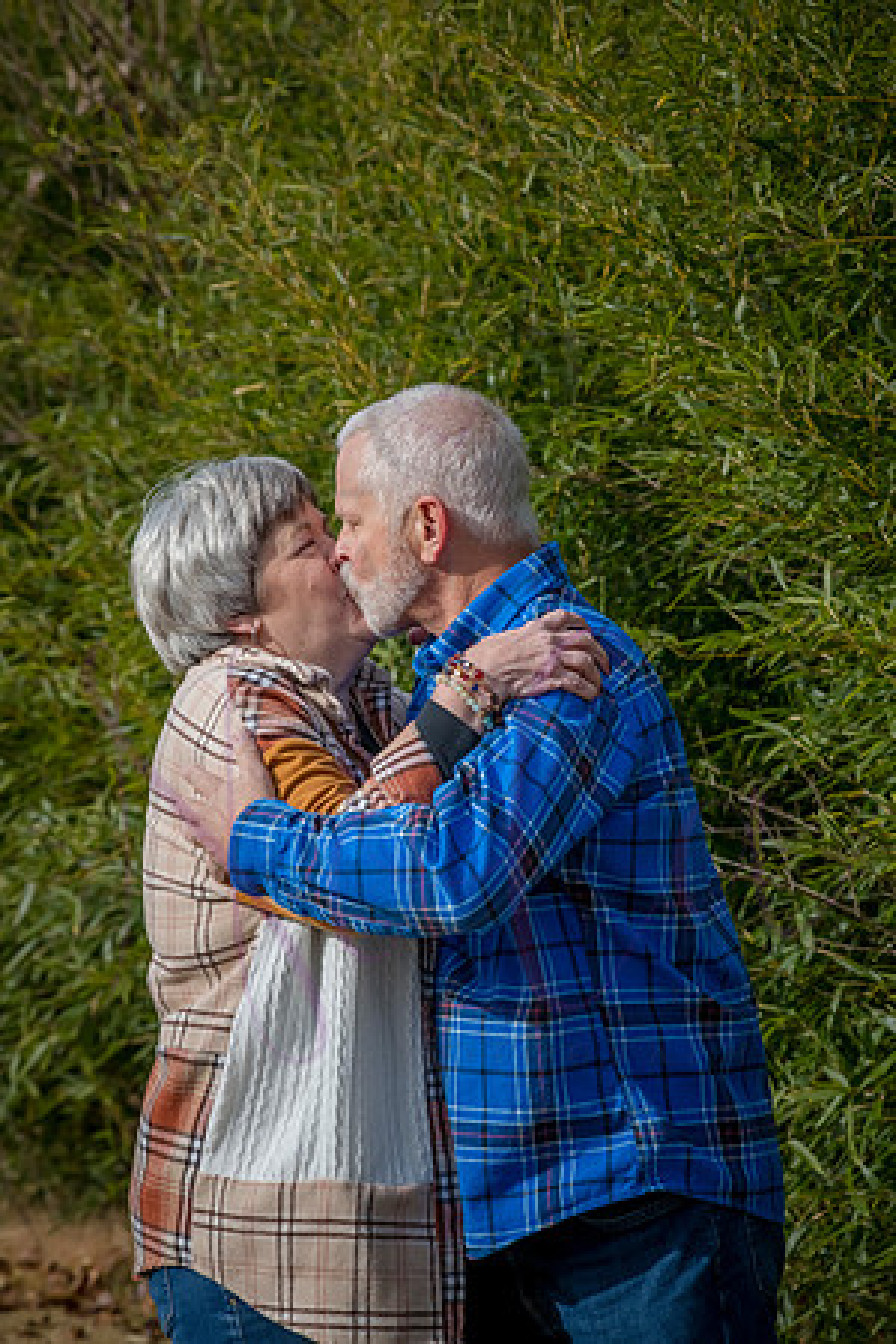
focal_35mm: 125
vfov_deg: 16.4
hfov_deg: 11.0
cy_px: 672
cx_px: 448
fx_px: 4666
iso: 400
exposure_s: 1/1000
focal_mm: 125
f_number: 9
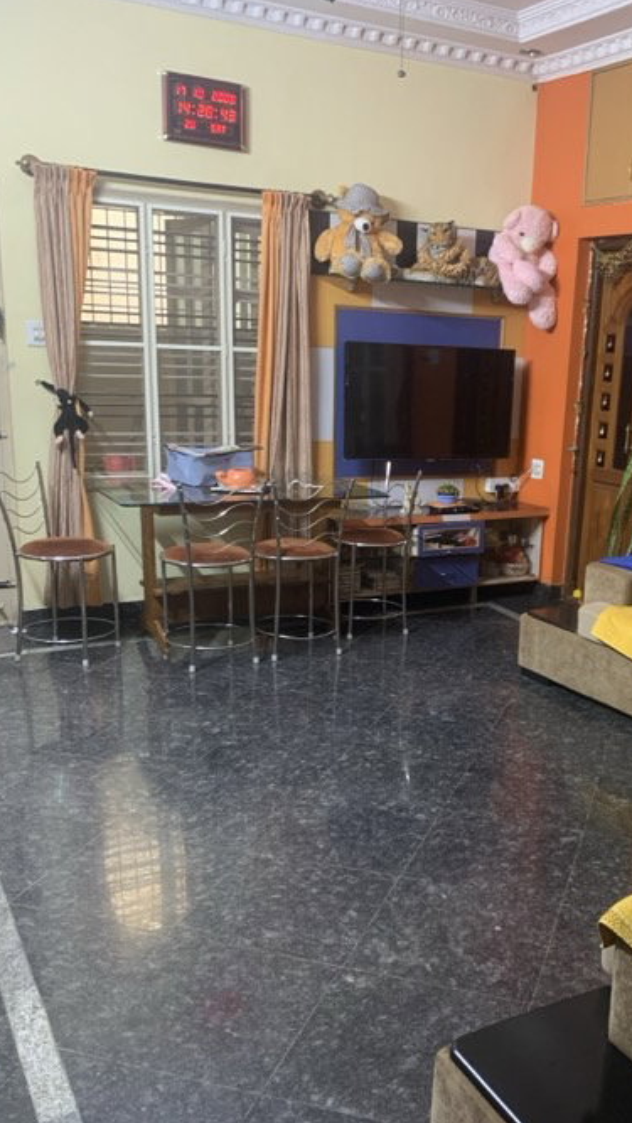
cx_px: 458
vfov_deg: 57.8
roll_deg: -2.6
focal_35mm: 34
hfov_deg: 34.1
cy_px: 641
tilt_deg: -14.4
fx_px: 1012
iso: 400
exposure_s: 1/33
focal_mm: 4.25
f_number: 1.8
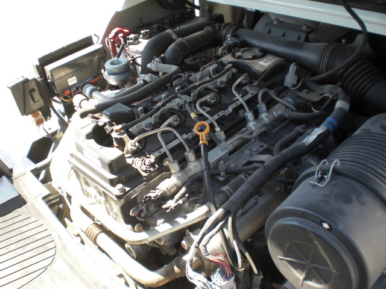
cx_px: 193
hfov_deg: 49.0
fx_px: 424
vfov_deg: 37.7
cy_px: 144
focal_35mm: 38
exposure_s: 1/100
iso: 64
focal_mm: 6.3
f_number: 3.1
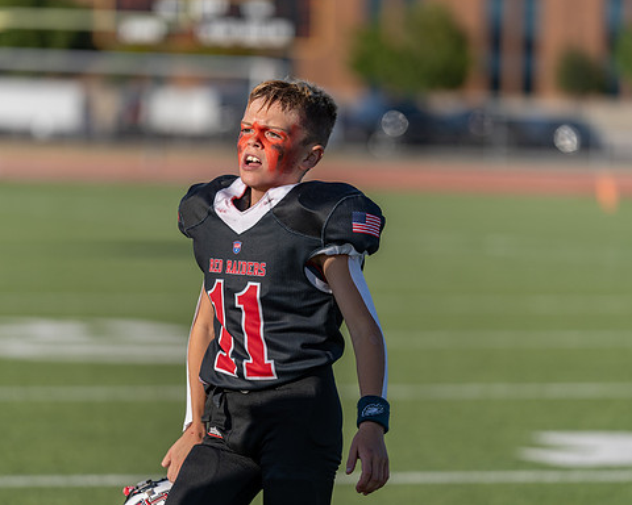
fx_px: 4246
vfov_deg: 6.8
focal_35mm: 227
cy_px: 252
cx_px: 286
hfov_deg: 8.5
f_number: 3.5
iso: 100
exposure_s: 1/1250
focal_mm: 200
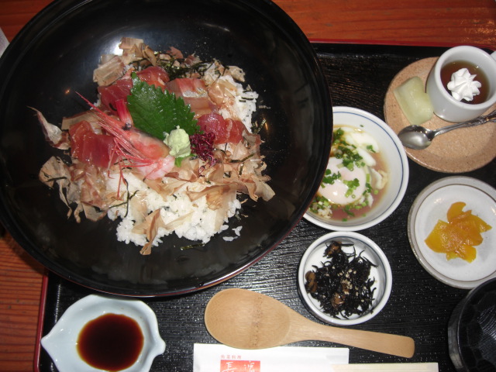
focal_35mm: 38
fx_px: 544
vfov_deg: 37.7
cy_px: 186
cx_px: 248
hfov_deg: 49.0
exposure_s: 1/60
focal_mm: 7.9
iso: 100
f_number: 2.8
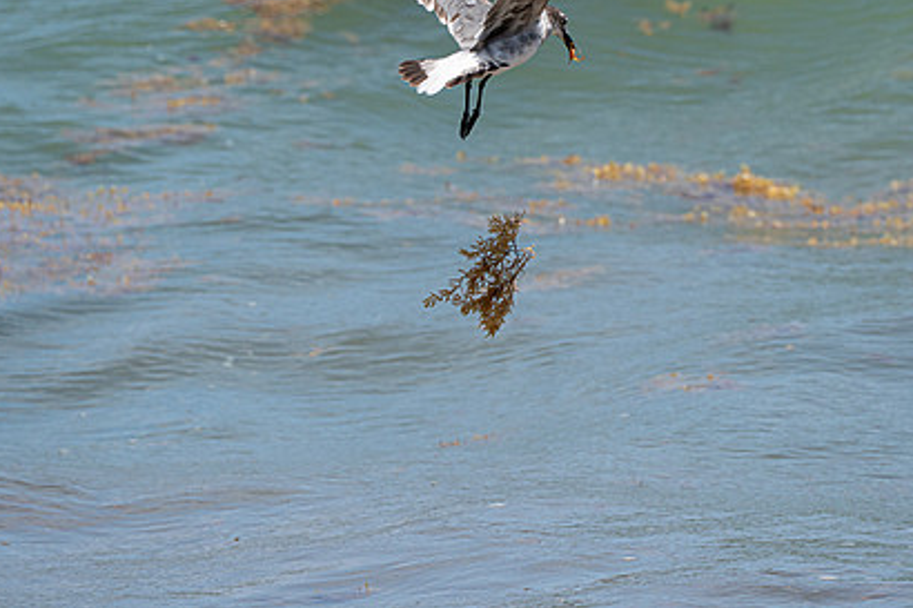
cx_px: 528
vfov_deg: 2.4
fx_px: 14348
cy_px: 182
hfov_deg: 3.6
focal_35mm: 566
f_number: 10
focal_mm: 400
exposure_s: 1/1250
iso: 640
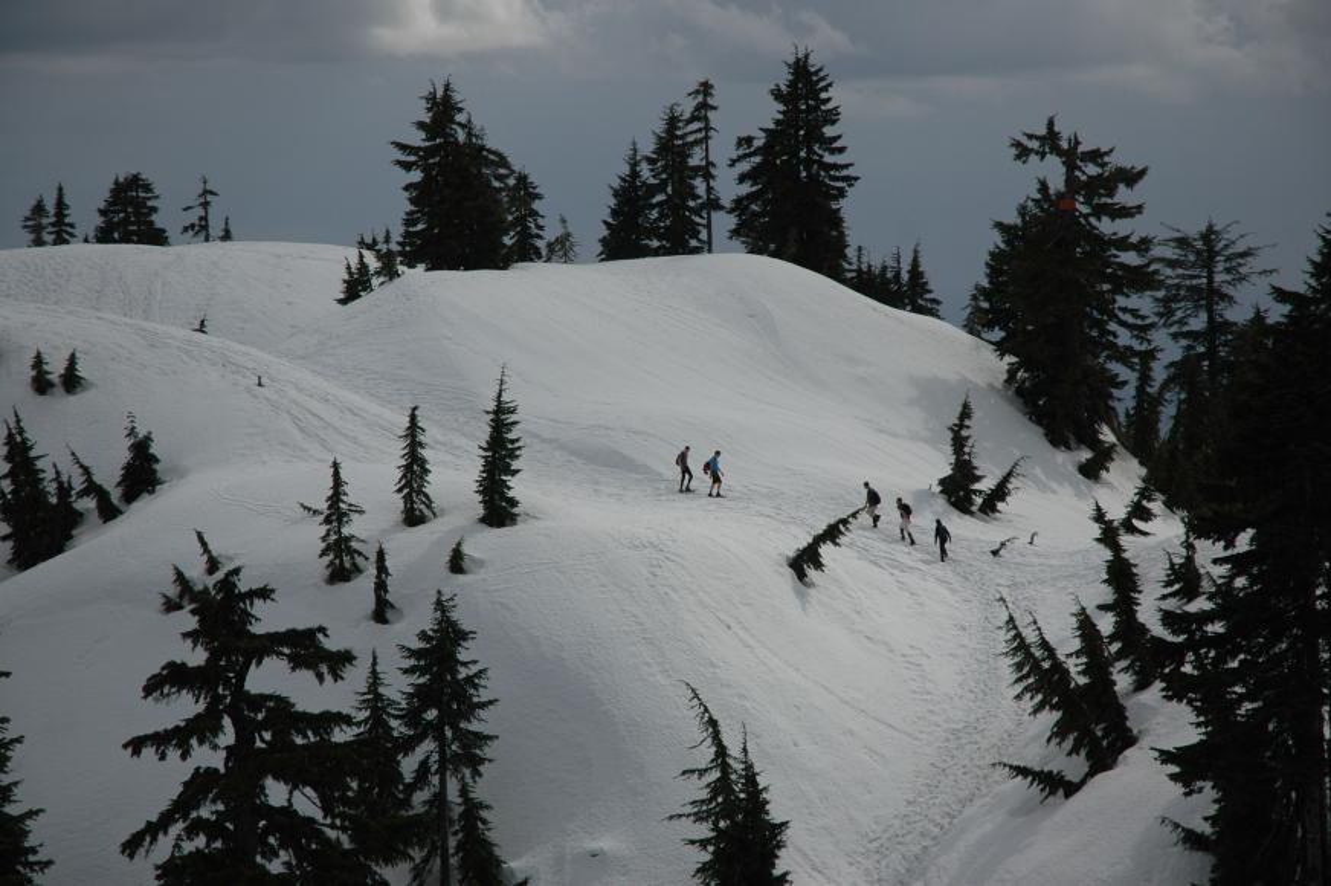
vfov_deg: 13.0
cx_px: 666
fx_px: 3879
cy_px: 443
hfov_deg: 19.5
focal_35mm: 105
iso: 200
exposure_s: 1/3200
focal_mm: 70
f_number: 4.5
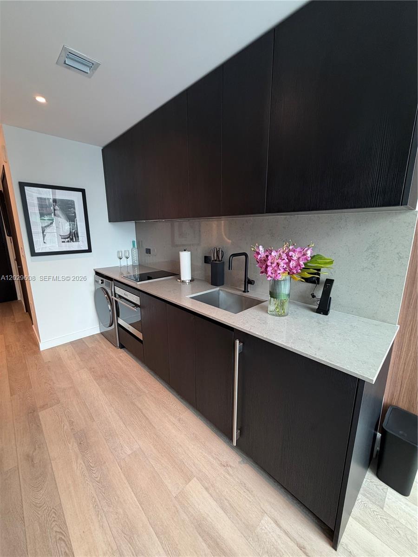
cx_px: 209
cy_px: 278
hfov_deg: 85.7
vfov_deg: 102.1
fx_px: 225
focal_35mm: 14
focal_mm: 2.22
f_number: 2.2
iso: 160
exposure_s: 1/120
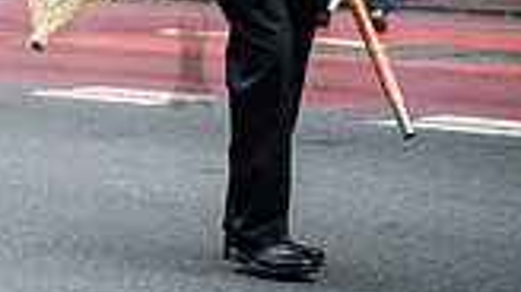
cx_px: -326
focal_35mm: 253
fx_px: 3493
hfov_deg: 8.3
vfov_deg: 4.8
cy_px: -117
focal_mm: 63
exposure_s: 1/250
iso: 500
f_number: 3.5
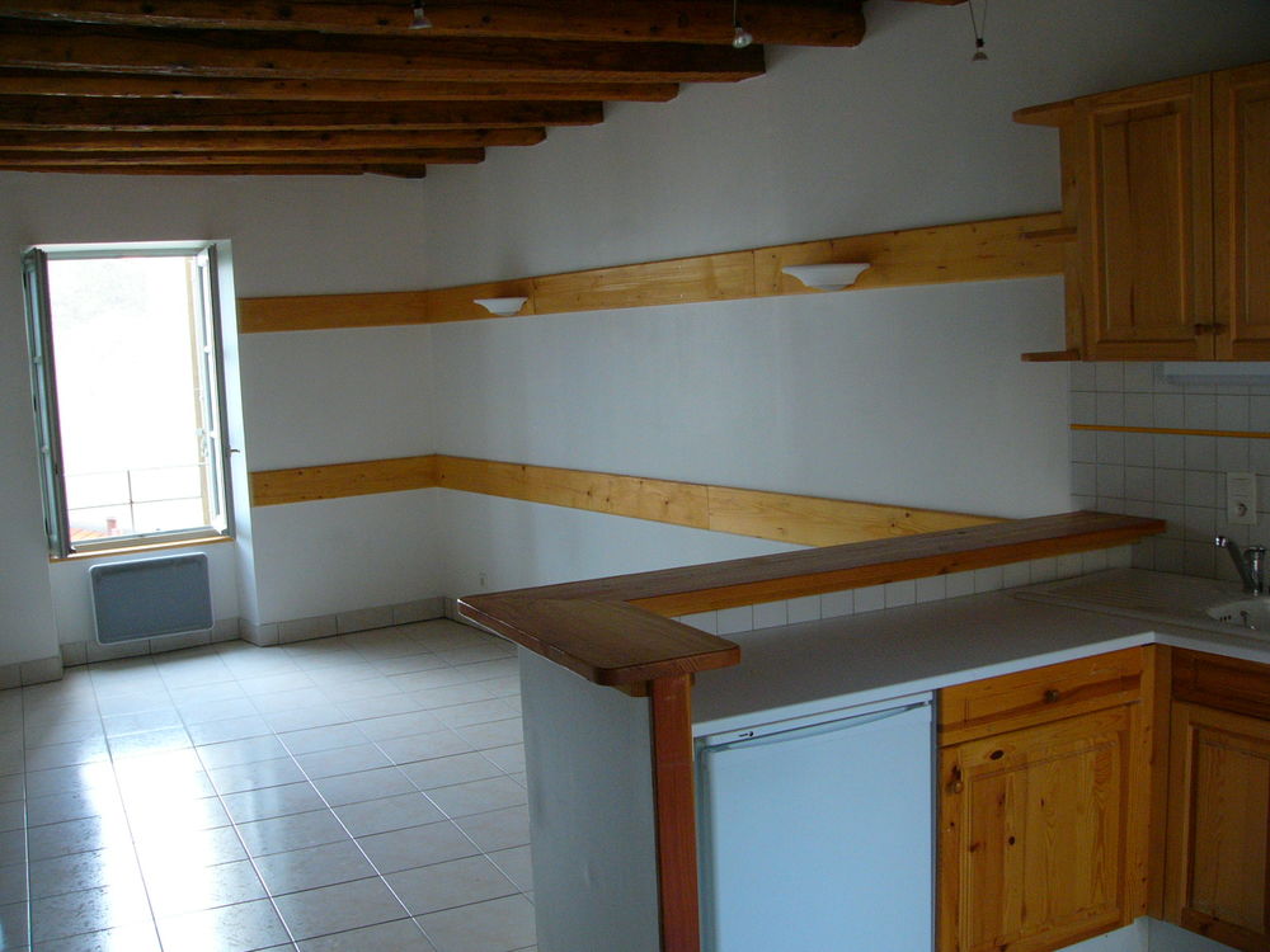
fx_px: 1321
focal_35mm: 36
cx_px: 635
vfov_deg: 39.7
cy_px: 476
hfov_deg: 51.4
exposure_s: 1/80
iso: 150
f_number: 2.8
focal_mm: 6
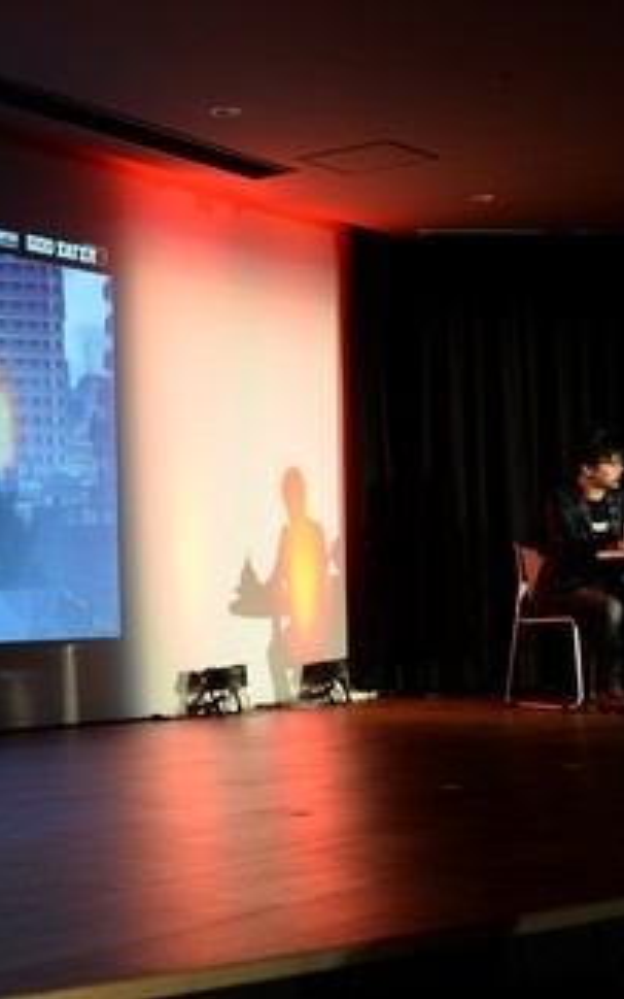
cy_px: 475
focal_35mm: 71
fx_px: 1931
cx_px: 43
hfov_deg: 18.0
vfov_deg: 29.0
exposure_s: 1/30
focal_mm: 44
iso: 640
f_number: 4.2
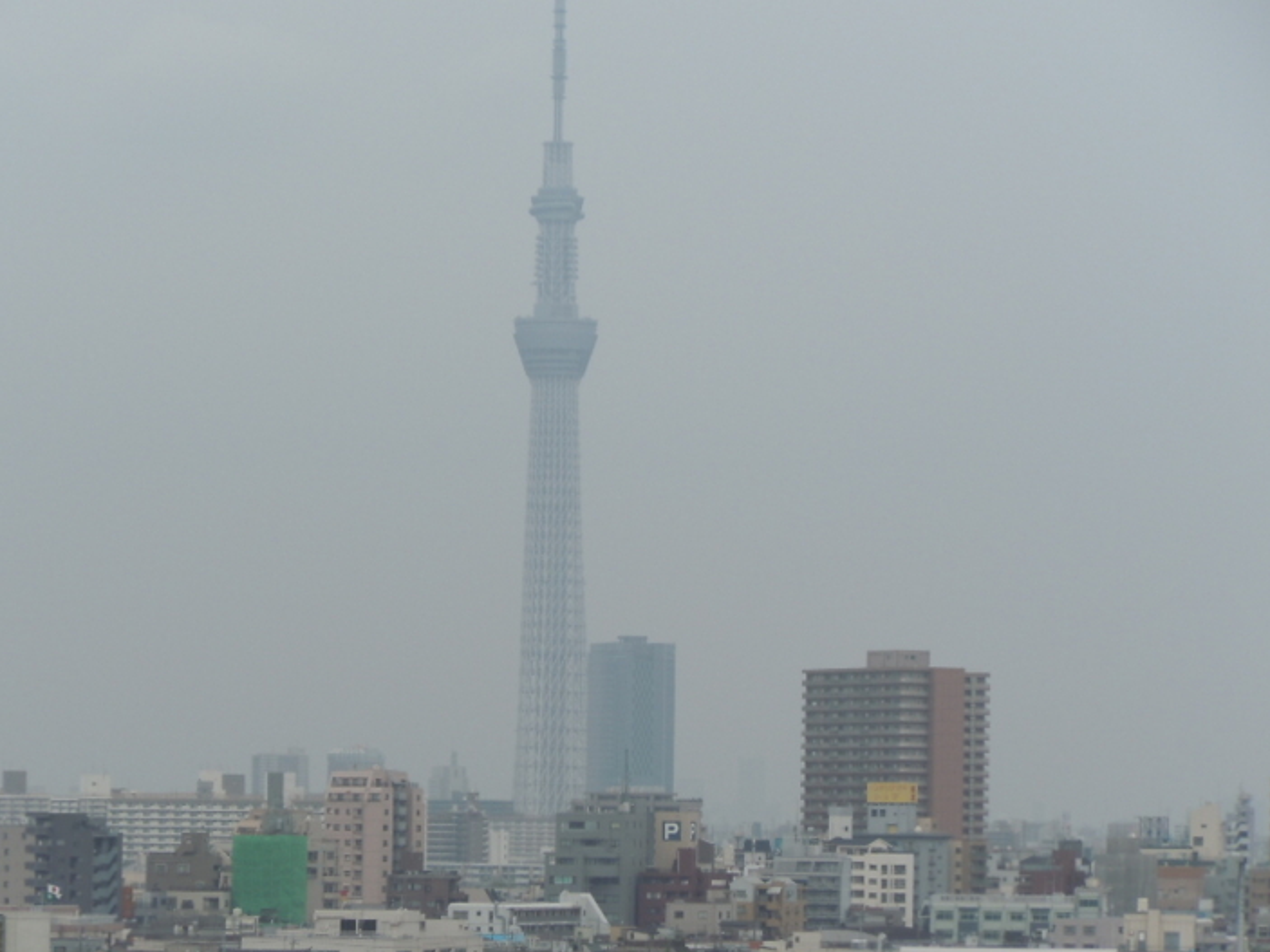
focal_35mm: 189
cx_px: 556
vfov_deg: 7.9
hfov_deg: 10.5
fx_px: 6933
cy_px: 495
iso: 100
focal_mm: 29.8
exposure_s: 1/320
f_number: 5.5
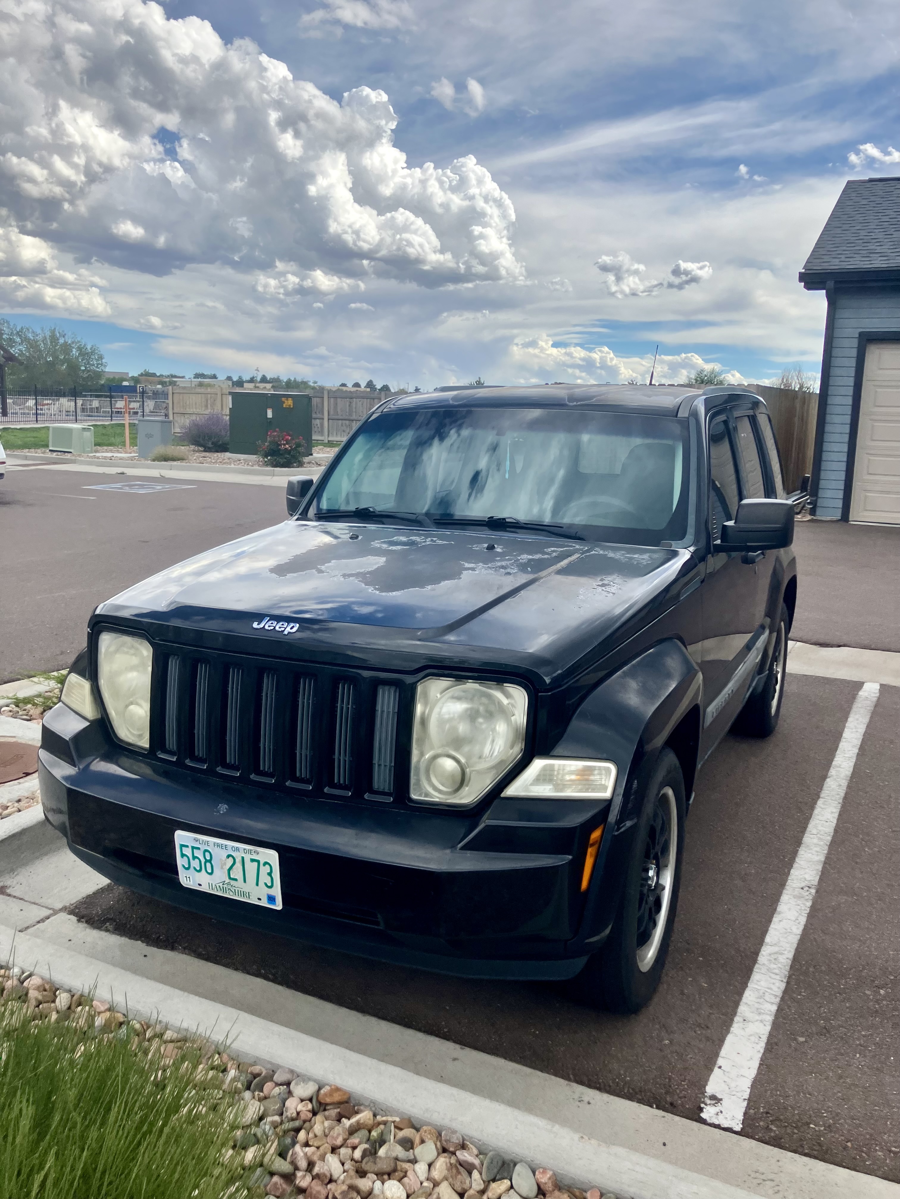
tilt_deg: -12.5
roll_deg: +0.7
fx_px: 971
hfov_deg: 49.7
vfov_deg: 63.4
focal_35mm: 28
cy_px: 600
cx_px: 450
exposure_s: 1/1675
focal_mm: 3.99
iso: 32
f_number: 1.8
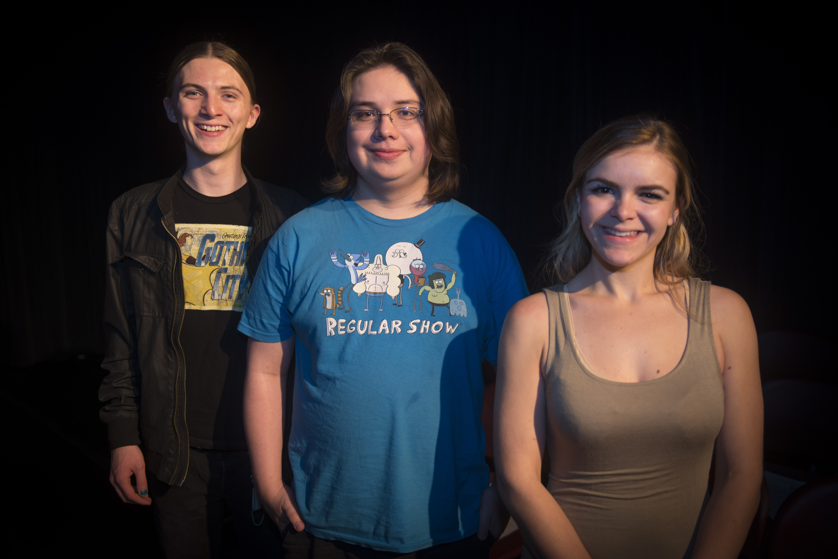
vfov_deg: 41.1
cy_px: 280
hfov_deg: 58.7
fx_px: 745
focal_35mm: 32
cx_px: 419
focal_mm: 32
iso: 800
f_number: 2.8
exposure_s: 1/60
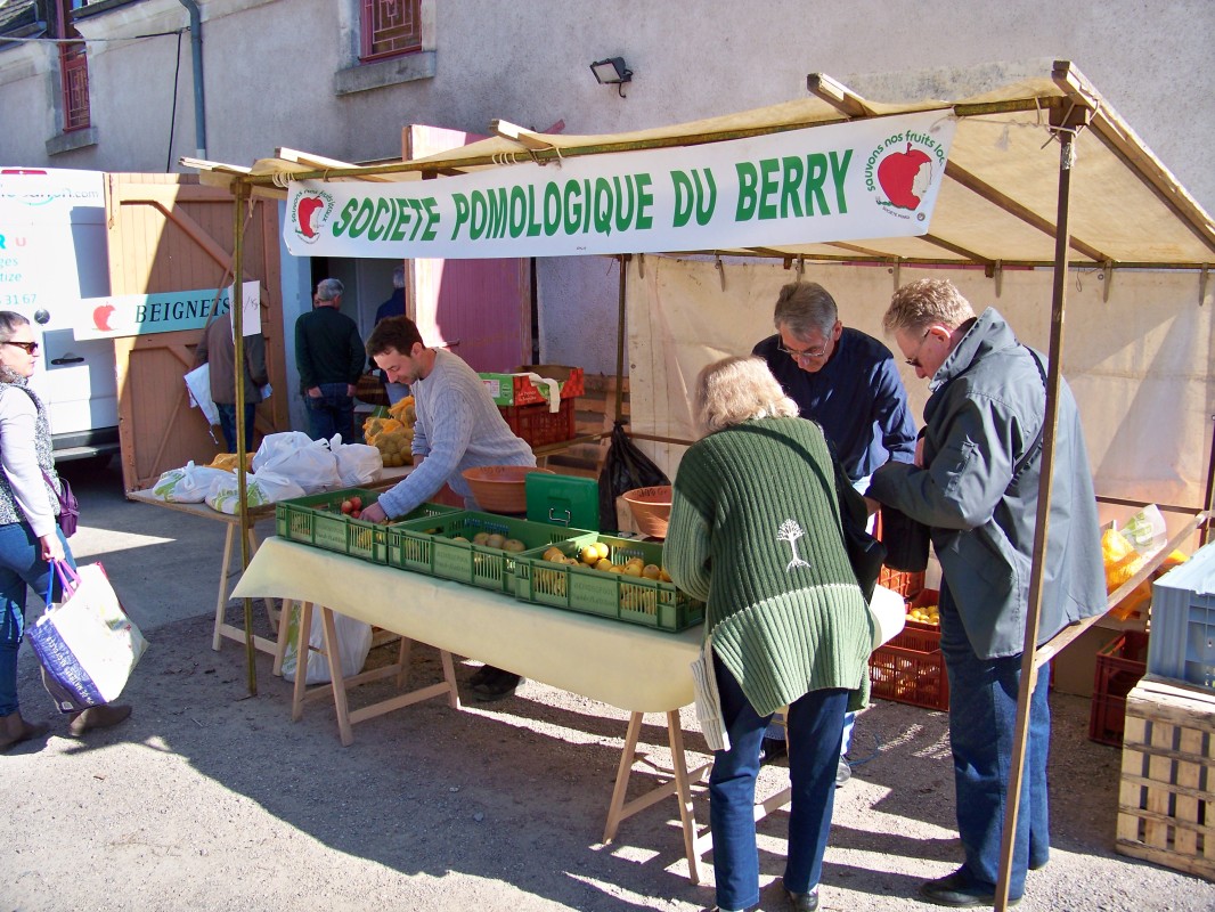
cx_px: 608
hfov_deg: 55.3
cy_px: 456
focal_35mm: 33
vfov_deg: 43.0
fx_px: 1159
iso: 100
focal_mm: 5.85
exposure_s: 1/400
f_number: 2.8
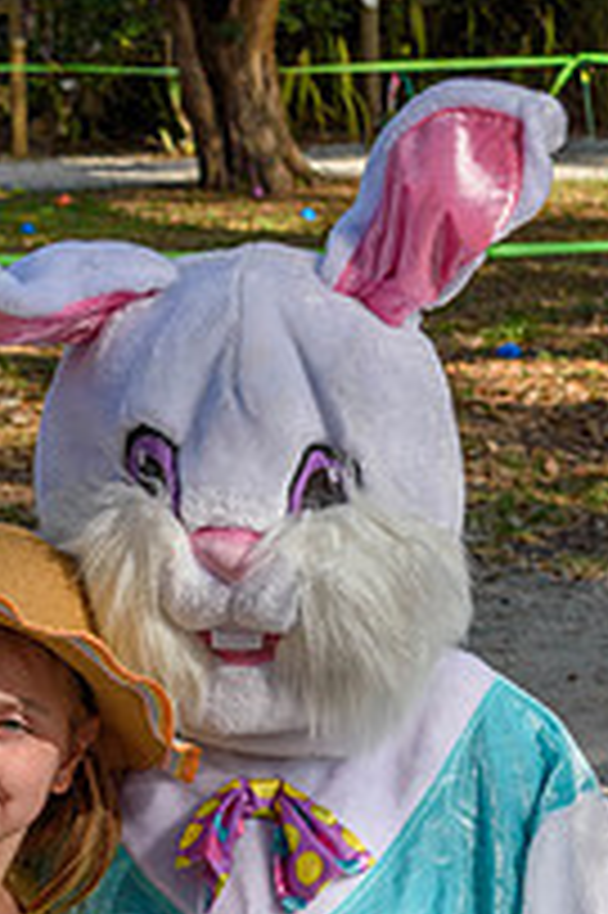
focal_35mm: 173
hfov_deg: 7.9
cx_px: 54
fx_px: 4390
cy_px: 991
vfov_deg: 11.7
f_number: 9
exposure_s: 1/320
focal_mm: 52
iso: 200
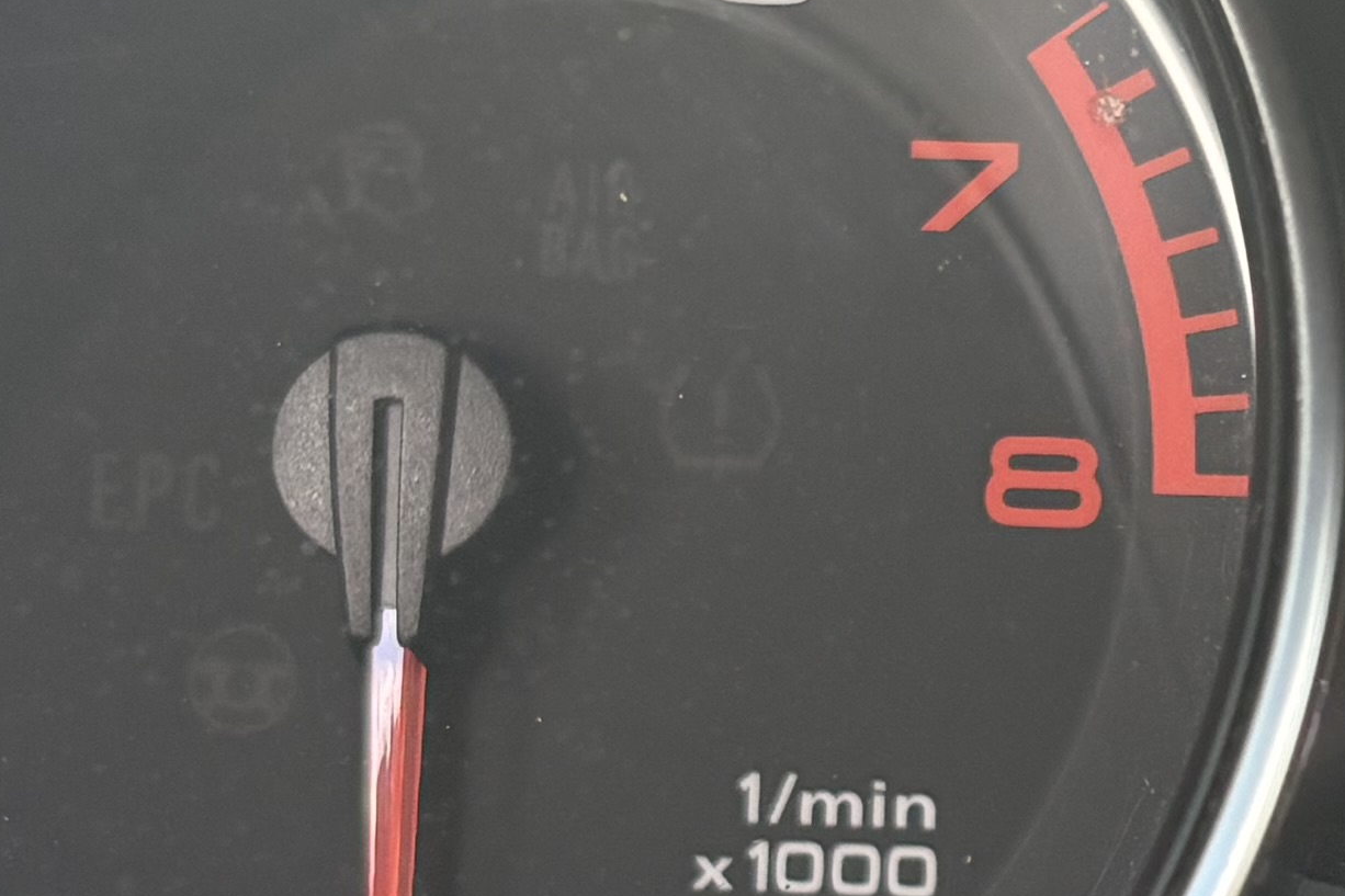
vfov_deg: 10.9
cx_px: 1387
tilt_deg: -16.7
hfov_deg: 15.9
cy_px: 451
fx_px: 4707
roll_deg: +2.7
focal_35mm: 126
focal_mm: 5.96
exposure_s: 1/126
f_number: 1.6
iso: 125
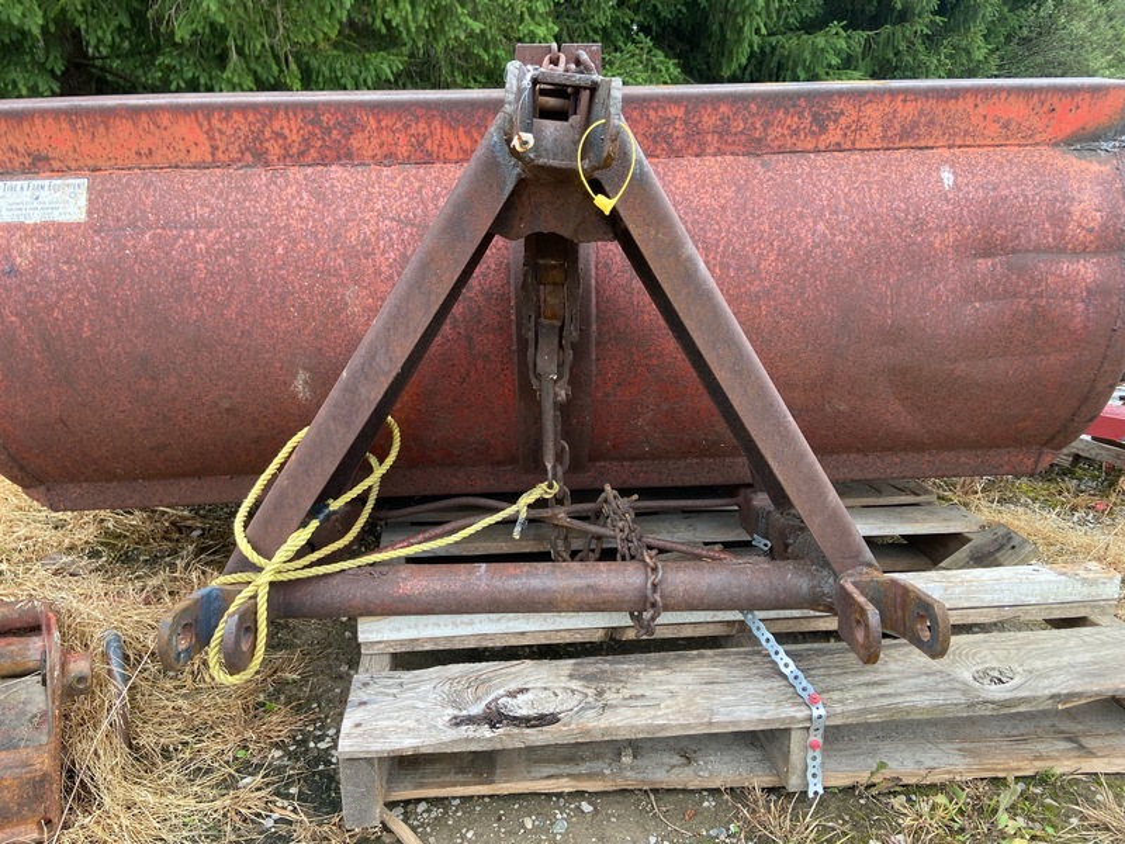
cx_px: 562
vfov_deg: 53.1
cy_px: 422
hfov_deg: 67.3
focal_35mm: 26
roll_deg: +0.4
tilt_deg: -21.2
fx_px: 845
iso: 32
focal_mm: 4.25
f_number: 1.8
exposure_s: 1/122
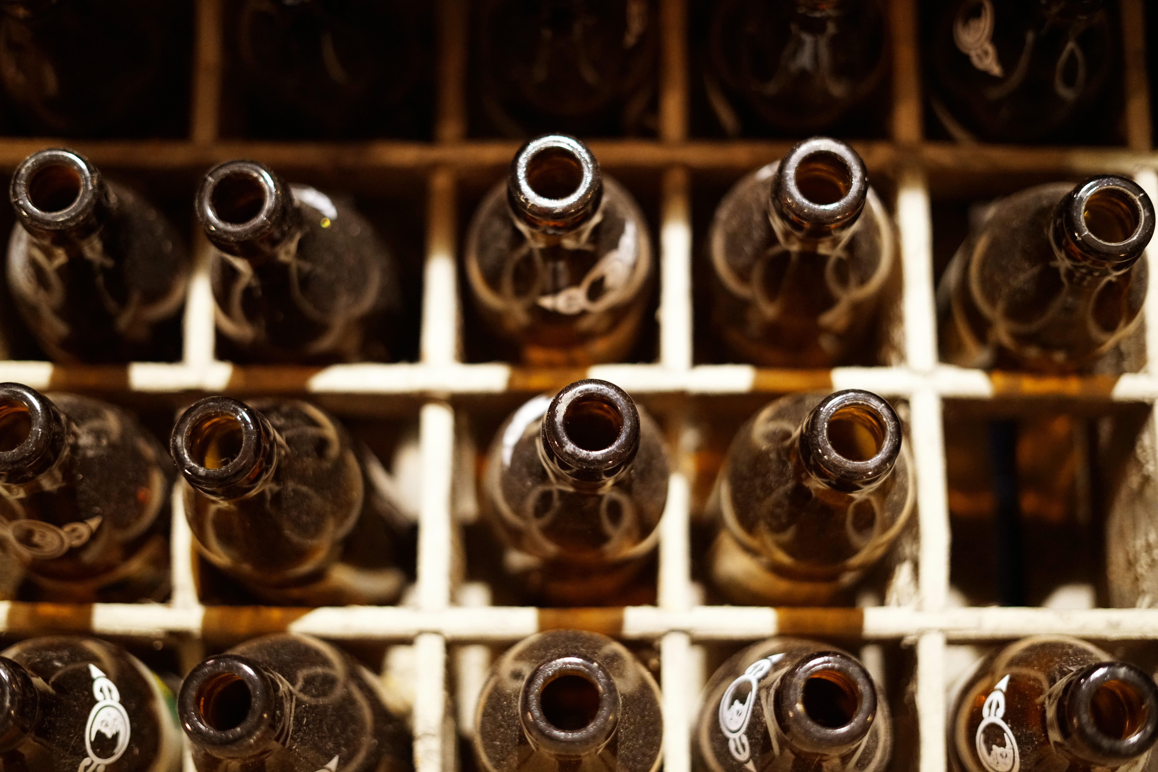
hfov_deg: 39.6
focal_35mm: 50
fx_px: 1608
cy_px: 386
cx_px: 579
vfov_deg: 27.0
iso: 6400
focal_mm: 50
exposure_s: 1/60
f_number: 2
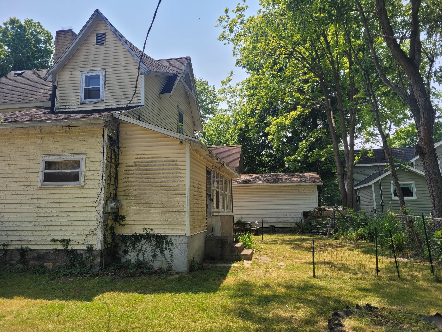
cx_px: 221
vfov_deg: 53.1
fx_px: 332
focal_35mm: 26
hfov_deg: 67.3
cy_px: 166
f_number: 1.8
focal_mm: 5.4
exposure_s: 1/1761
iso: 40
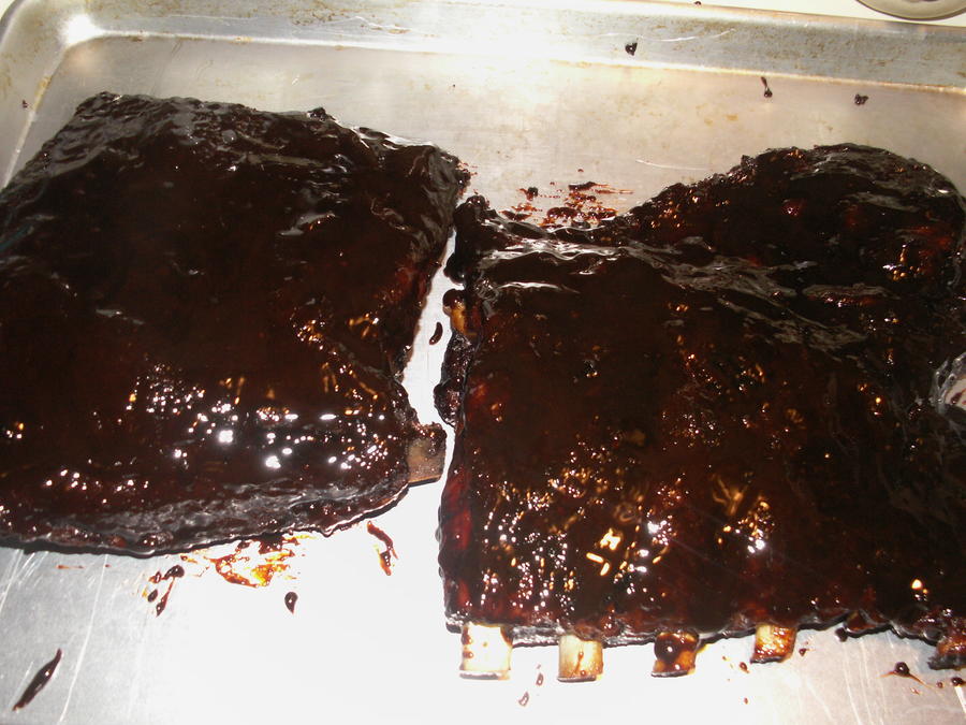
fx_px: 977
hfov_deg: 52.6
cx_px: 483
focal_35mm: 35
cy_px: 362
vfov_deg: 40.7
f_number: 2.8
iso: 160
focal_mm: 5.86
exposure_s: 1/40
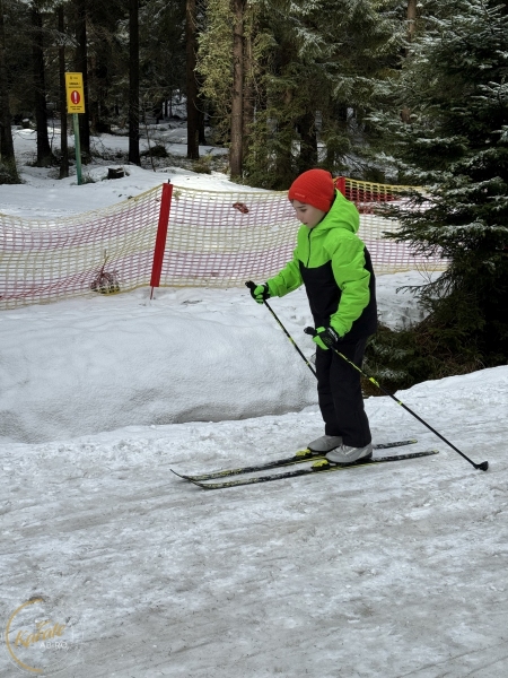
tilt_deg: -12.2
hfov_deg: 30.3
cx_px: 254
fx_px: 939
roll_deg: -1.4
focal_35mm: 48
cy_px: 339
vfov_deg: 39.7
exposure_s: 1/2513
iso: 64
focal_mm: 6.86
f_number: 1.78
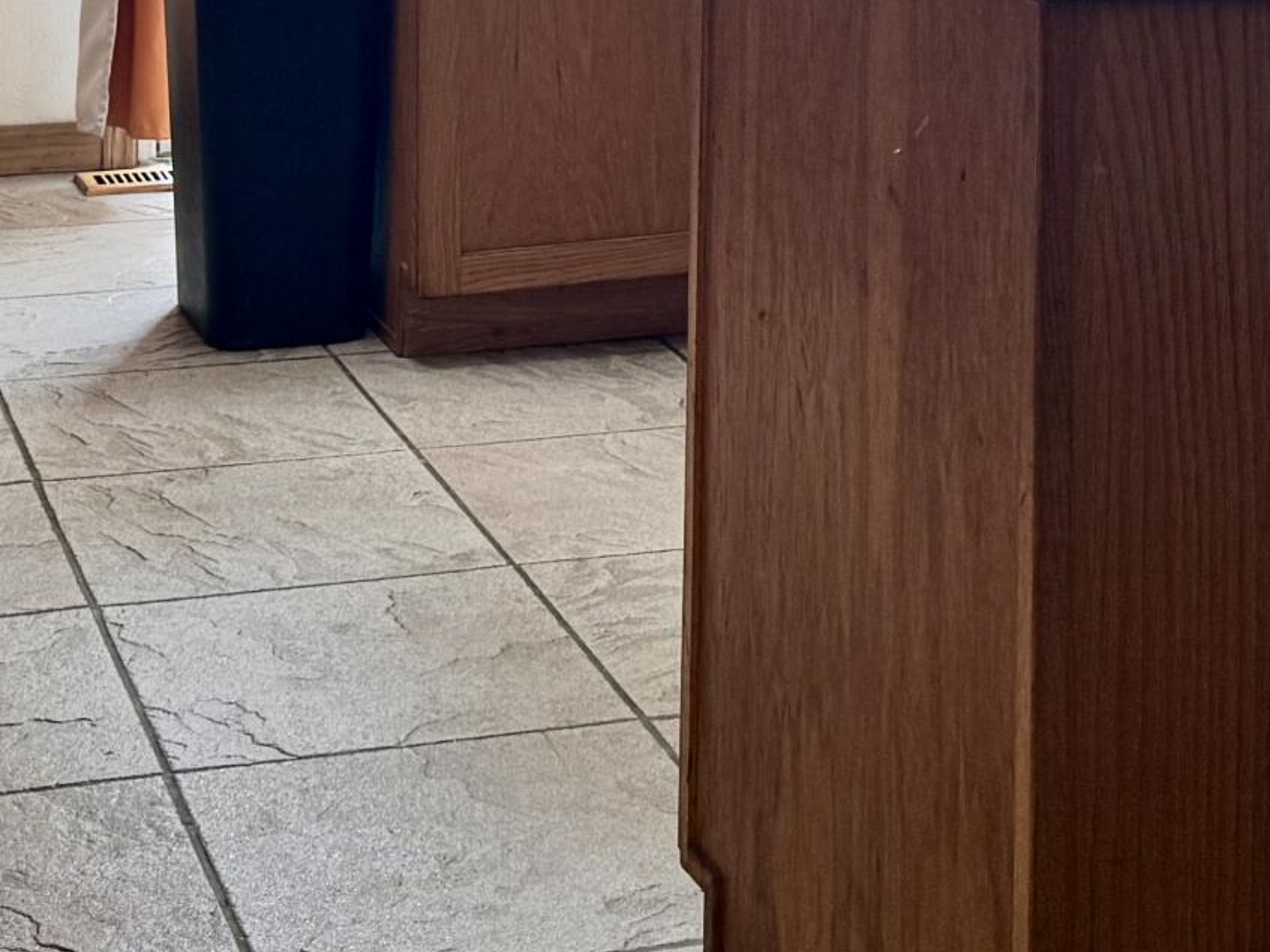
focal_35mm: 85
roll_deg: -0.9
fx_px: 3118
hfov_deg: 23.0
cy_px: -501
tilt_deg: -1.2
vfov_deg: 15.9
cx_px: 702
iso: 64
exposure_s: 1/166
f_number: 1.78
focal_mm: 6.76
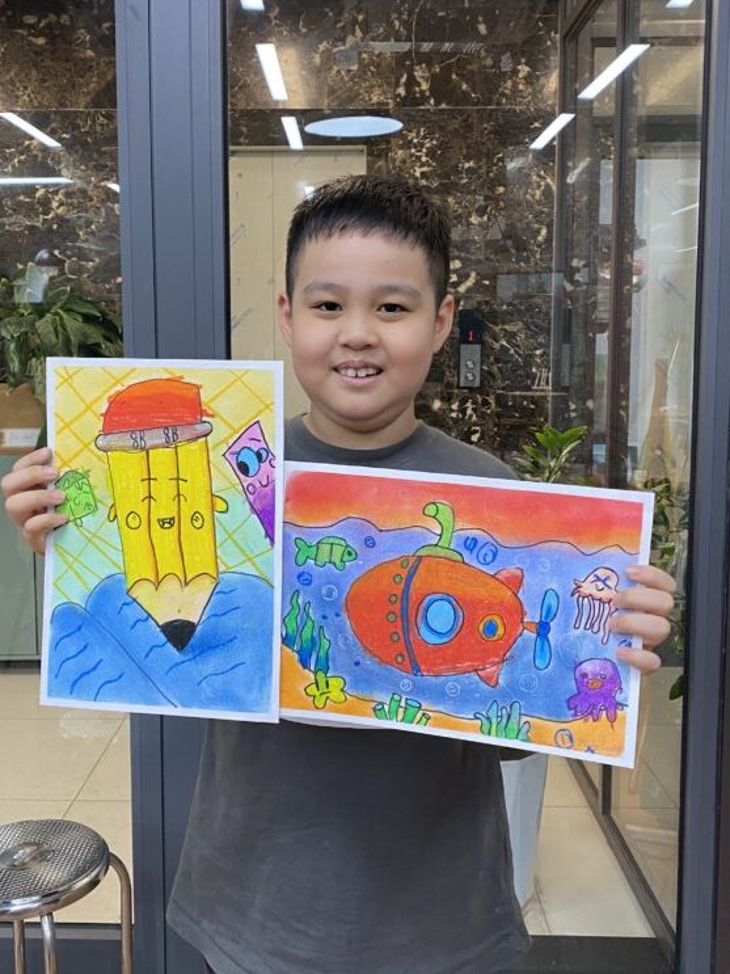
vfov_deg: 52.6
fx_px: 984
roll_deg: -0.2
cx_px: 315
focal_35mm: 35
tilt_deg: -4.1
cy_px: 442
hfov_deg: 40.6
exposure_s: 1/50
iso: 80
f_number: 1.8
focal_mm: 4.25
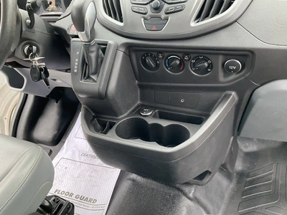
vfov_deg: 48.2
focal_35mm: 29
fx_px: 240
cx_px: 144
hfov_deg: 61.7
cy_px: 108
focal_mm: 3
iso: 50
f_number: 1.8
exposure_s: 1/122
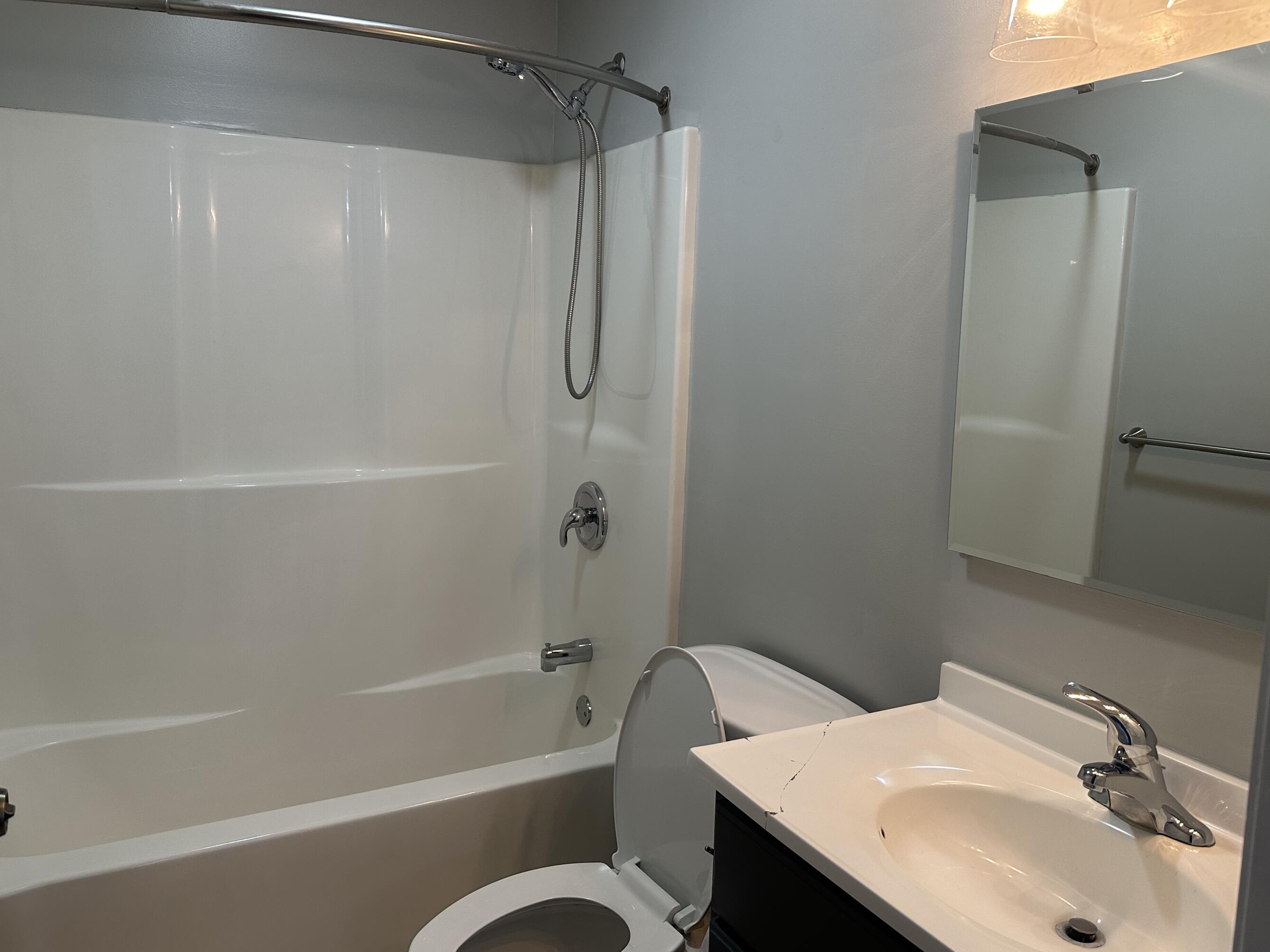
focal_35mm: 27
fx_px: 991
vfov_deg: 51.3
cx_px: 630
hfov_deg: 65.3
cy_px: 451
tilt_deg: -6.0
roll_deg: -1.2
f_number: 1.78
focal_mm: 6.86
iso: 160
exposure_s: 1/120
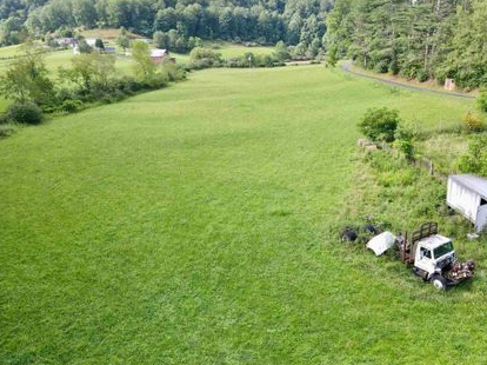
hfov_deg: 61.4
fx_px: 408
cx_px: 281
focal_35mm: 29
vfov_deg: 48.2
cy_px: 189
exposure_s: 1/100
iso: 100
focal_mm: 4.5
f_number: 2.8
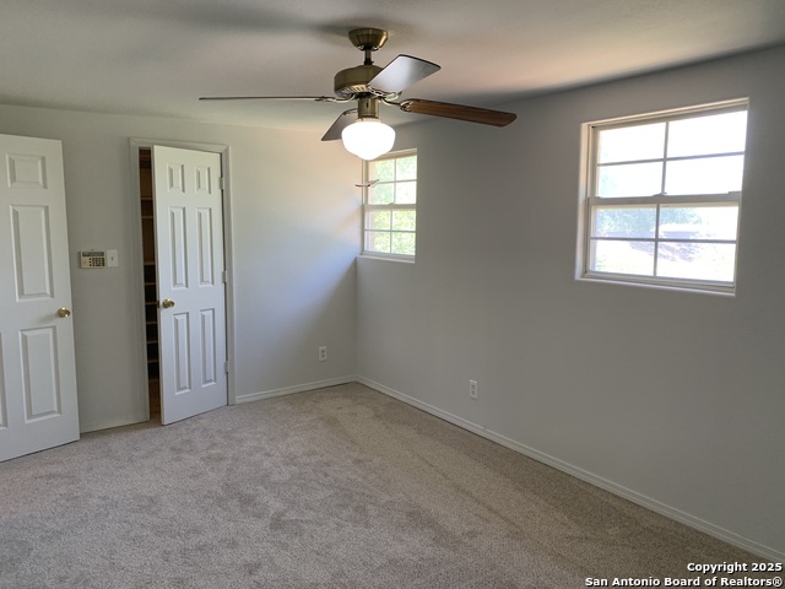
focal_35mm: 26
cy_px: 294
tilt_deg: -8.6
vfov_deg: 53.1
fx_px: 590
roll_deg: -0.4
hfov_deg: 67.3
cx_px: 392
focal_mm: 4.25
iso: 100
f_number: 1.8
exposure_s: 1/60
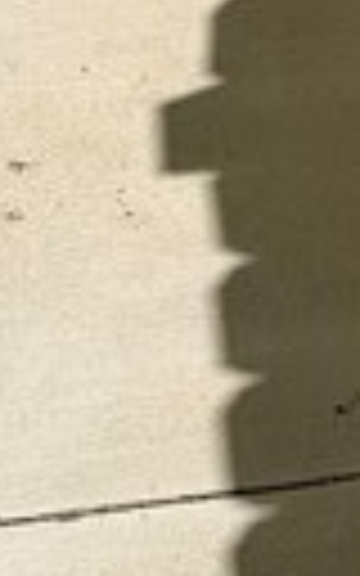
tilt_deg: -18.8
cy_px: -734
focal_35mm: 203
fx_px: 3187
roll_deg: +2.8
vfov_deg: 9.4
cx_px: 621
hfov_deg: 6.3
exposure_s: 1/7353
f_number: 1.78
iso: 80
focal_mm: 6.76
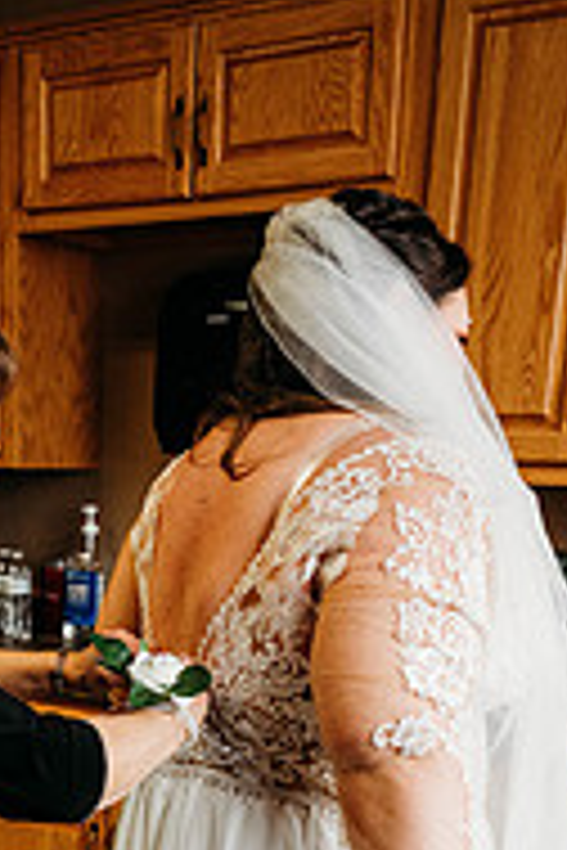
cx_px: 126
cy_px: 931
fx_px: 1347
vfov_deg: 31.2
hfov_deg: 23.5
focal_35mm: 57
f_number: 4.5
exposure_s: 1/200
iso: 1250
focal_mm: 24
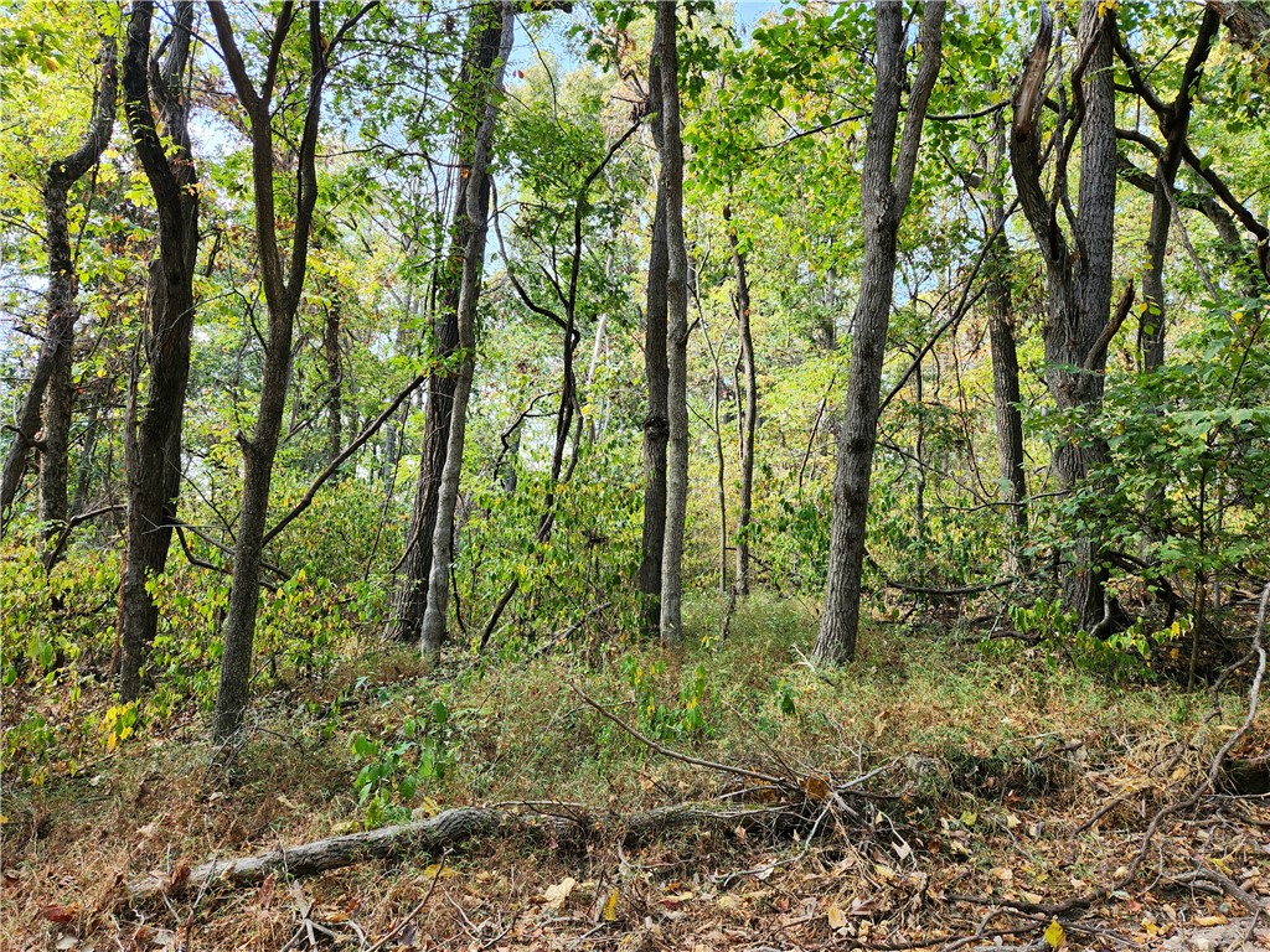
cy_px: 476
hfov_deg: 73.9
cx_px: 635
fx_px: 844
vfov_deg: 58.9
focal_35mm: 23
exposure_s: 1/182
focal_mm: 5.4
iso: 50
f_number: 1.8
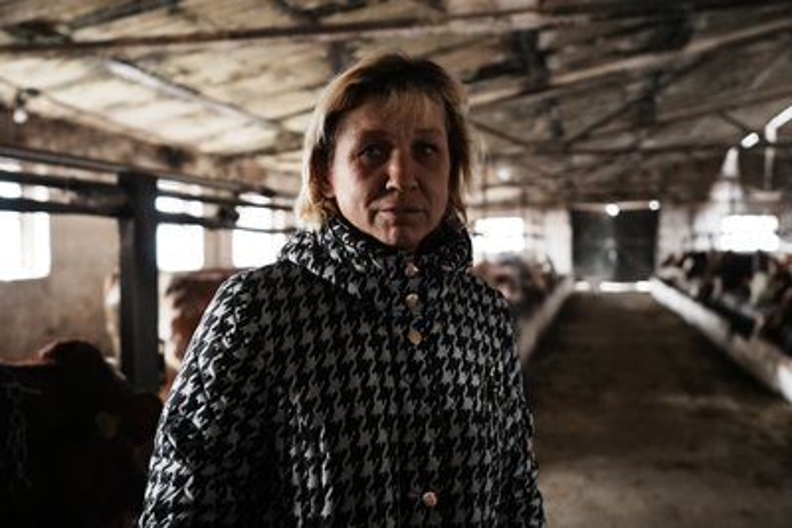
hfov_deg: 54.4
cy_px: 264
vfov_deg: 37.9
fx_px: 770
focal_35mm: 35
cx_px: 396
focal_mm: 35
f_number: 2.8
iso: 6400
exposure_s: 1/60
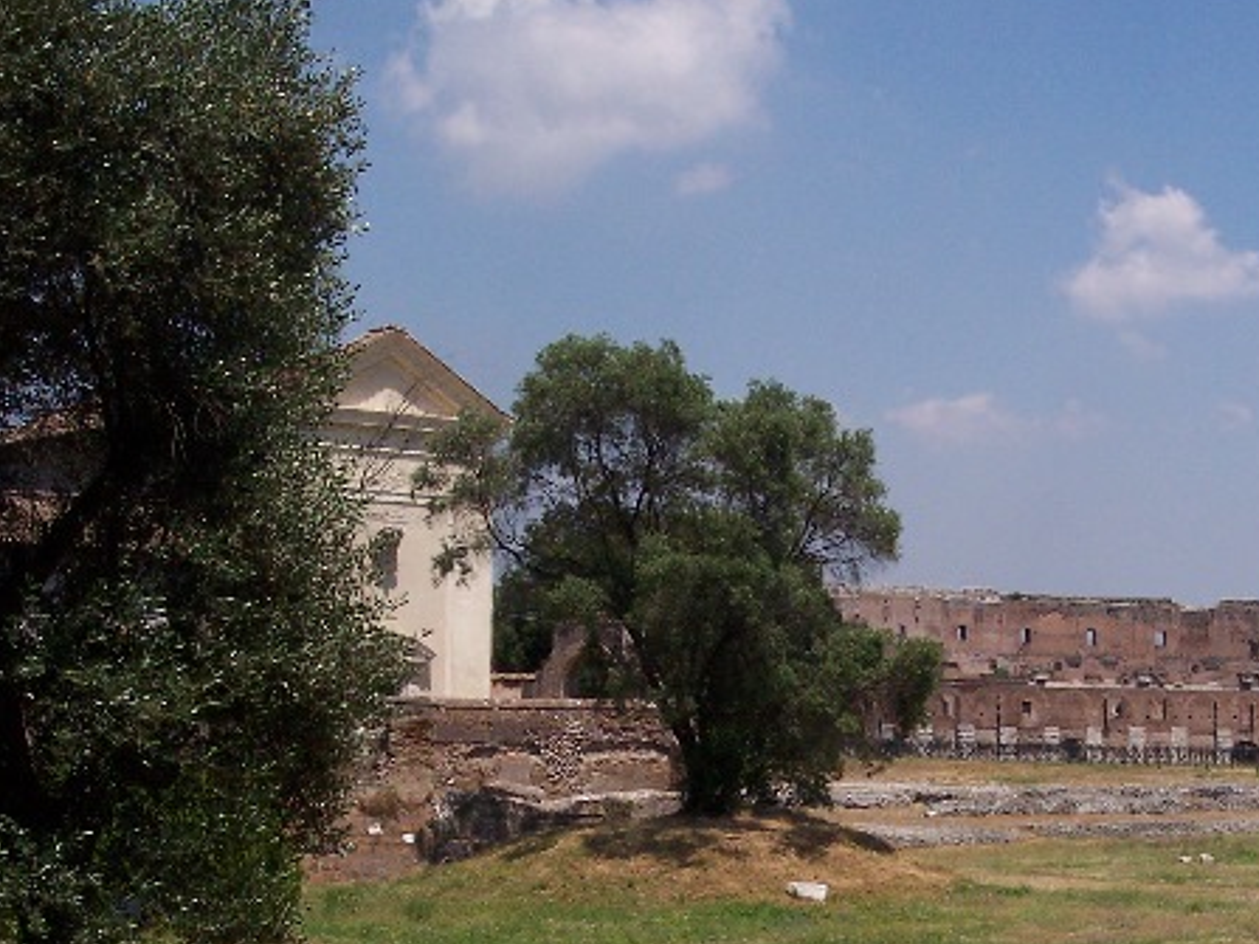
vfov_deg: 21.4
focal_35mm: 68
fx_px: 2473
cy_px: 690
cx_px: 851
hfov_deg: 28.4
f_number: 4.8
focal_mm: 8
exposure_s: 1/1000
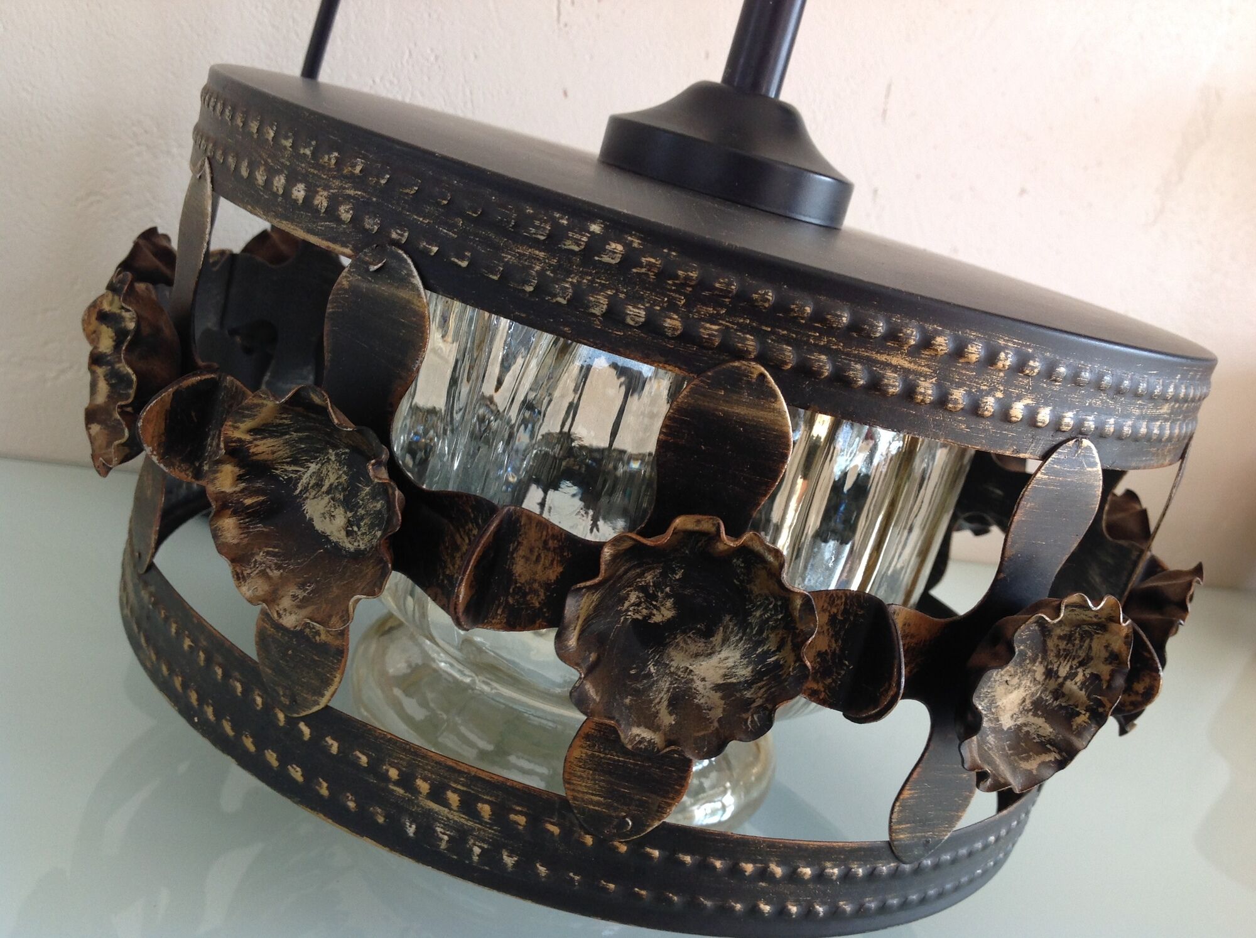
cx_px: 628
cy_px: 469
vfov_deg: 40.6
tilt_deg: -15.0
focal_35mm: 35
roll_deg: -15.8
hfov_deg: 52.7
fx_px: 1268
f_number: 2.4
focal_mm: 4.28
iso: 64
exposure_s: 1/40
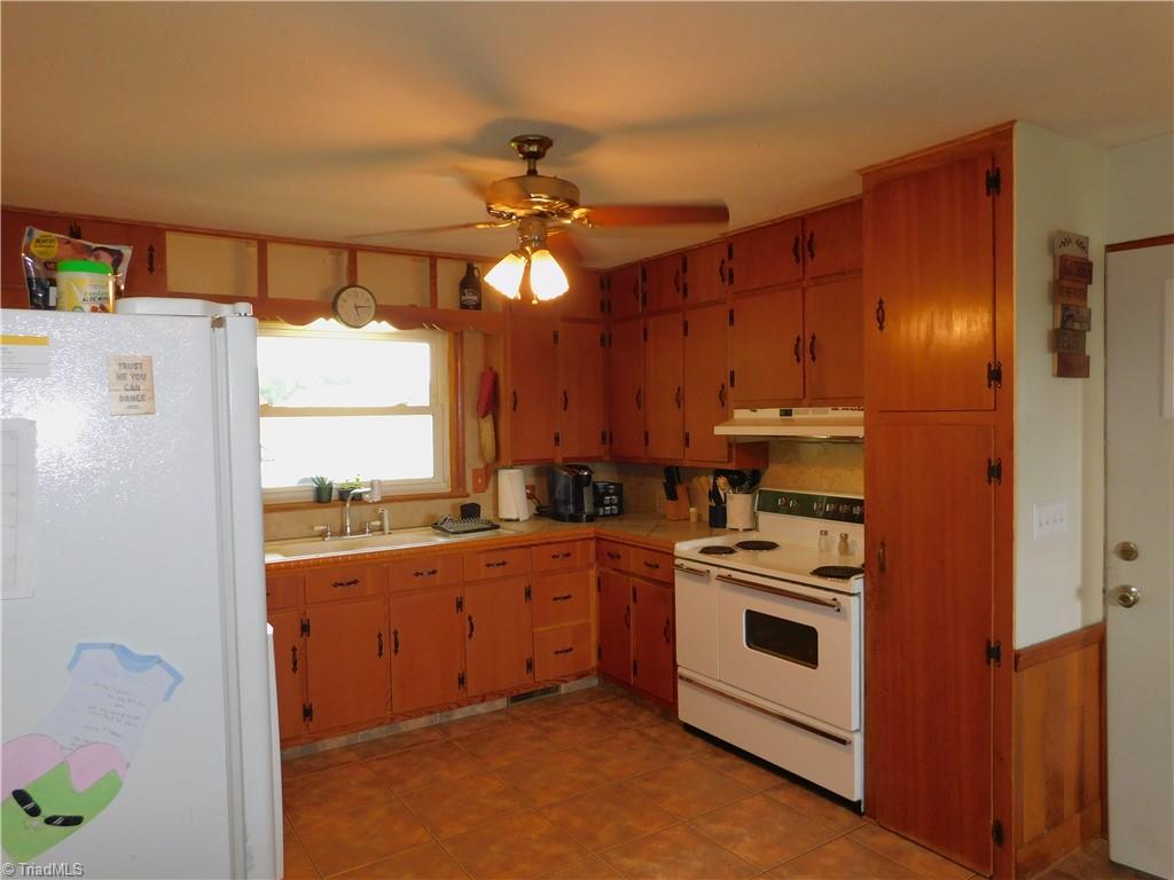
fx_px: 780
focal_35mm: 23
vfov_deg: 58.9
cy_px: 440
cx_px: 587
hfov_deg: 73.9
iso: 200
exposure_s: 1/30
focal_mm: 4
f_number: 3
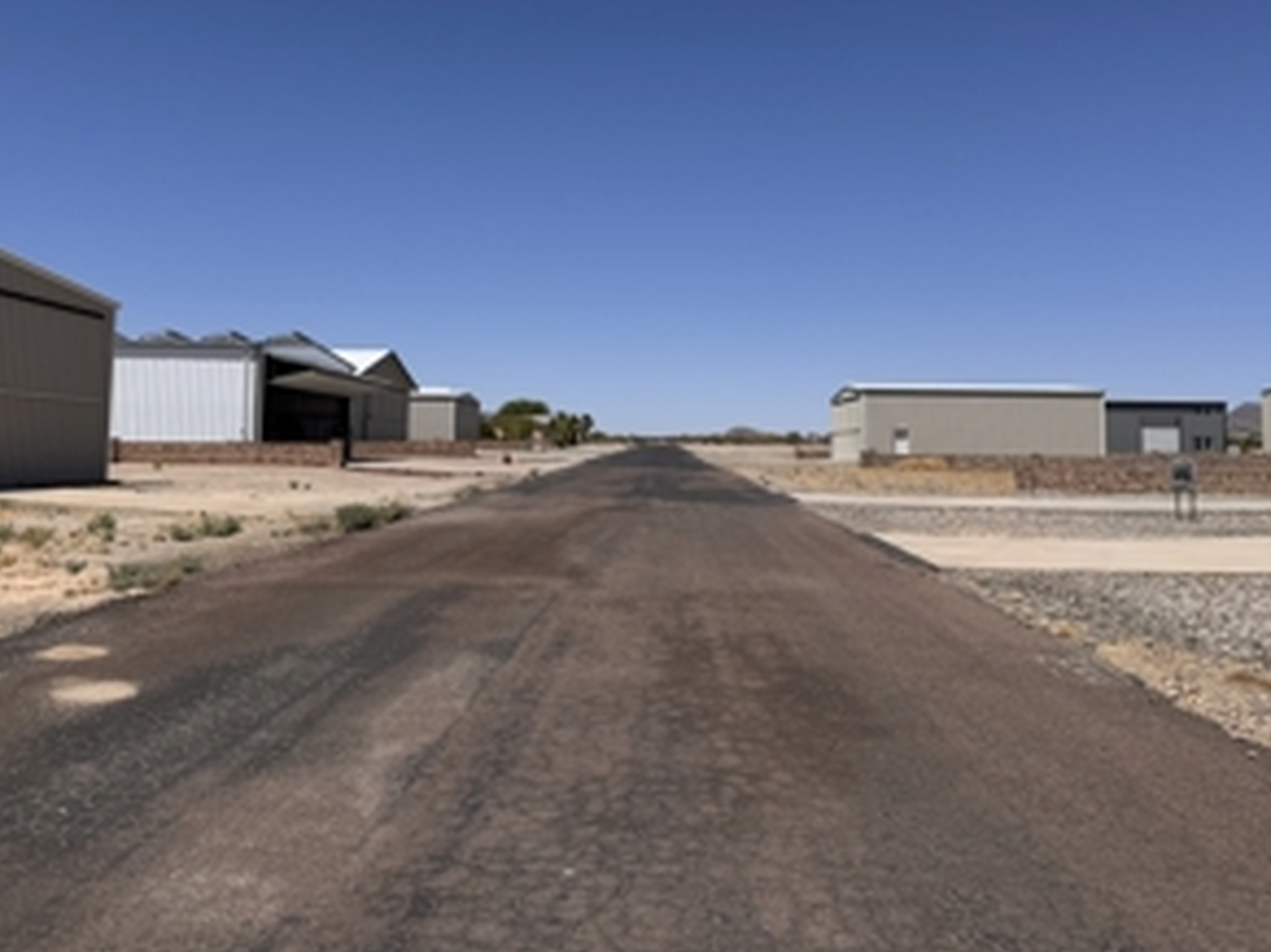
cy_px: 345
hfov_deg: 55.3
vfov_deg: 42.5
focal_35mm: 33
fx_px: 1211
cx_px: 603
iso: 80
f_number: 1.78
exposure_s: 1/9009
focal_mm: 6.76
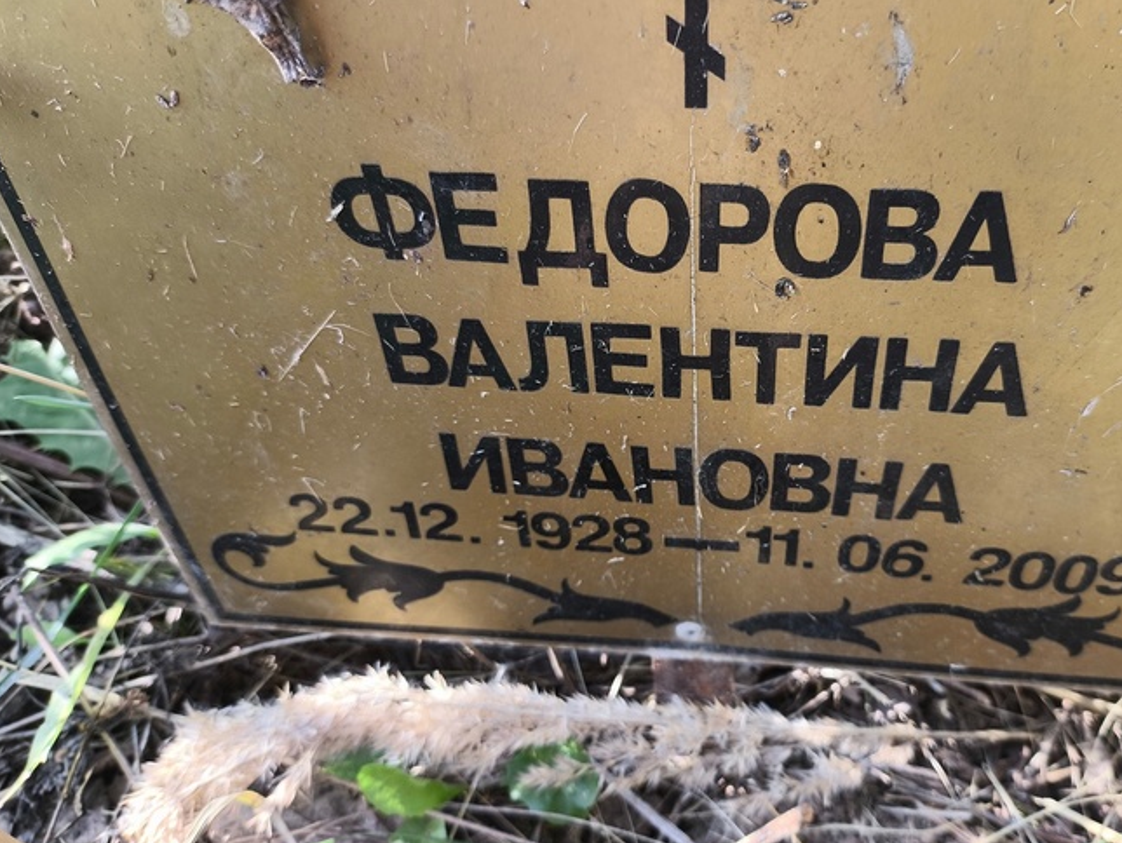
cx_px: 680
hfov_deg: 57.8
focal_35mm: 31
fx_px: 1006
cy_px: 432
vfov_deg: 45.5
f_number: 1.7
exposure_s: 1/148
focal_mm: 4.71
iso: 50
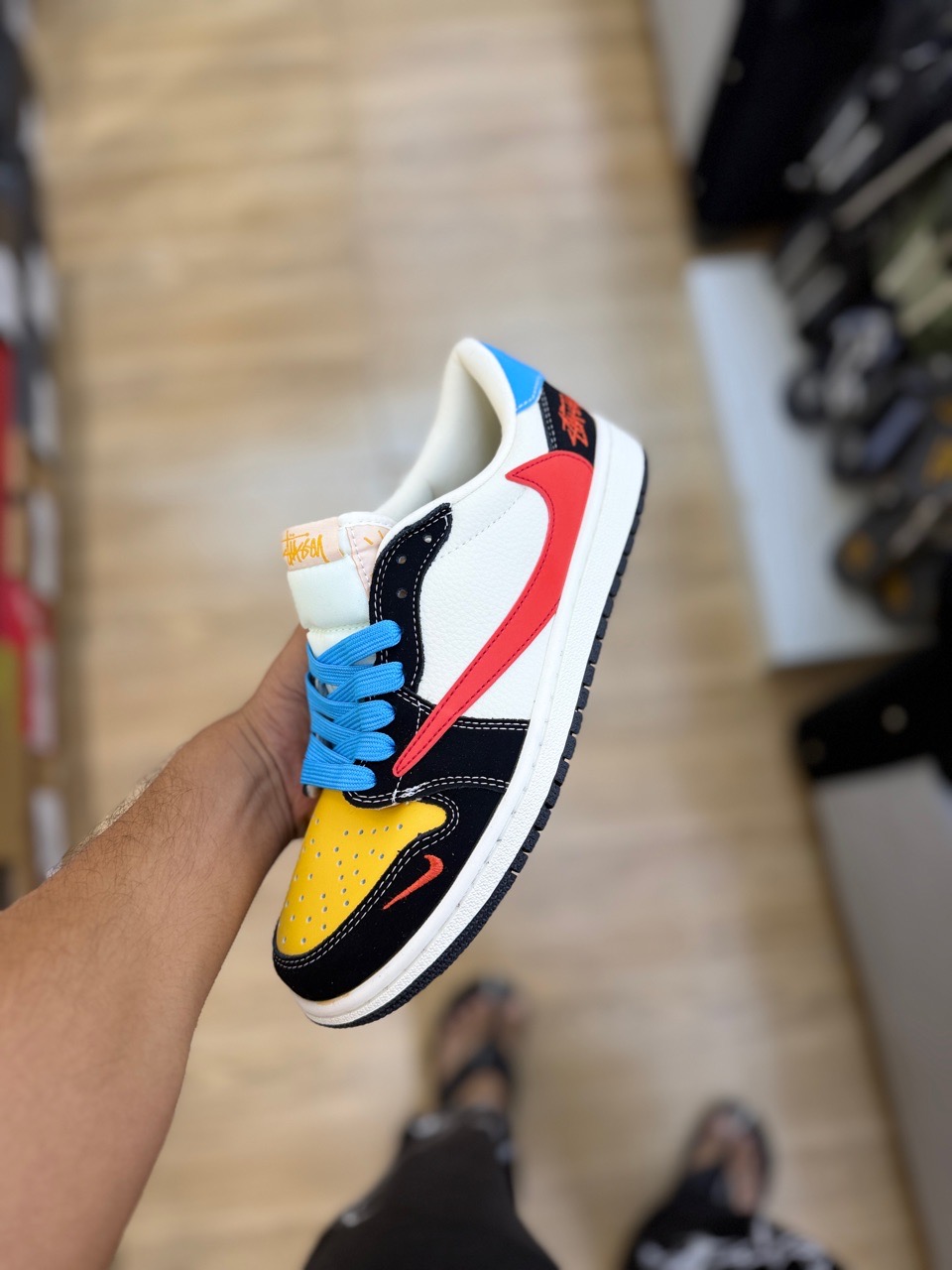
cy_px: 635
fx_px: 880
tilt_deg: -74.7
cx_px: 476
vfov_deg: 71.6
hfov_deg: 56.8
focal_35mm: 24
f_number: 1.78
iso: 64
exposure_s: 1/100
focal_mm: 6.76
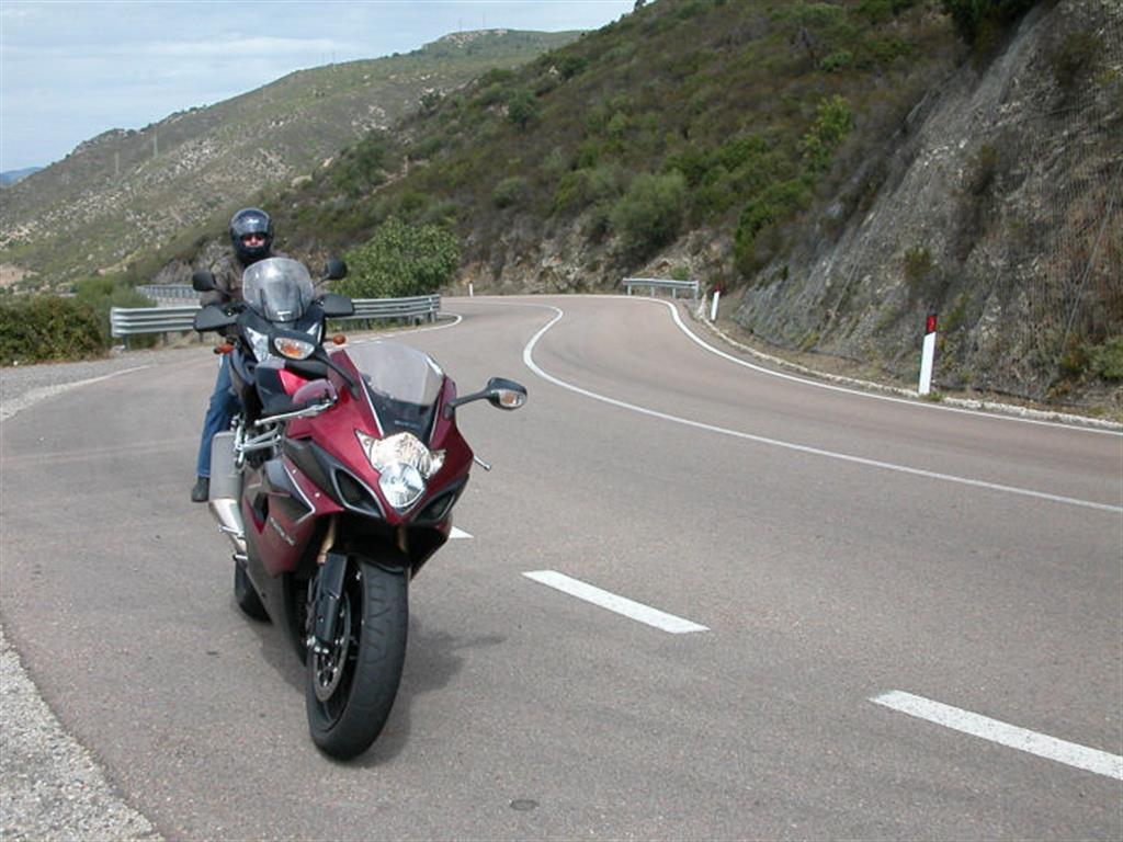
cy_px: 421
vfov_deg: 38.7
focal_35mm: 37
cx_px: 562
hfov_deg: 50.1
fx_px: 1200
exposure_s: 1/525
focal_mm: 5.6
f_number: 4.5
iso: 100
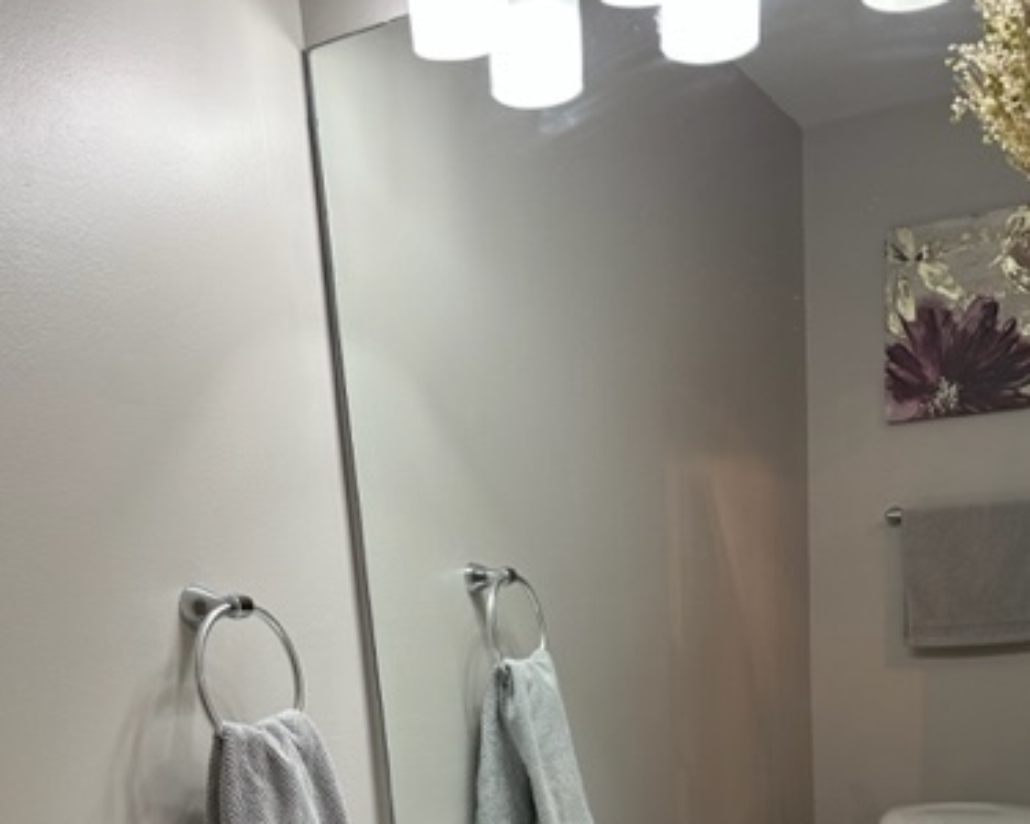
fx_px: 1219
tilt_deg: -12.4
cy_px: 843
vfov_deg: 33.8
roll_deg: +4.8
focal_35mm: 40
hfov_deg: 45.8
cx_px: 486
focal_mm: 6.86
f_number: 1.78
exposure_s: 1/120
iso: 125
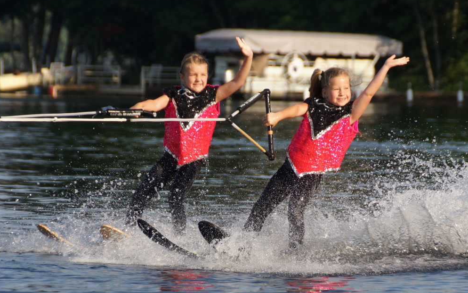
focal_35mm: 246
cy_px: 142
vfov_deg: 5.3
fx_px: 3137
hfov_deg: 8.5
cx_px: 233
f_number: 6.3
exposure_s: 1/400
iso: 400
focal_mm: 160
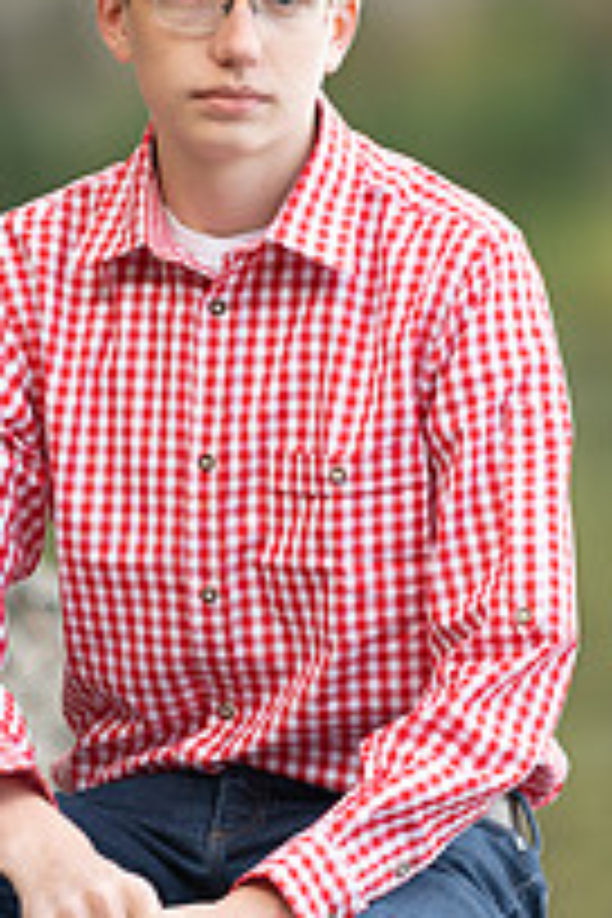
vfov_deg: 5.2
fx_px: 10123
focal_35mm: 397
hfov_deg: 3.5
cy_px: 459
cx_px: 205
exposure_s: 1/320
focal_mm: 180
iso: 400
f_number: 2.8
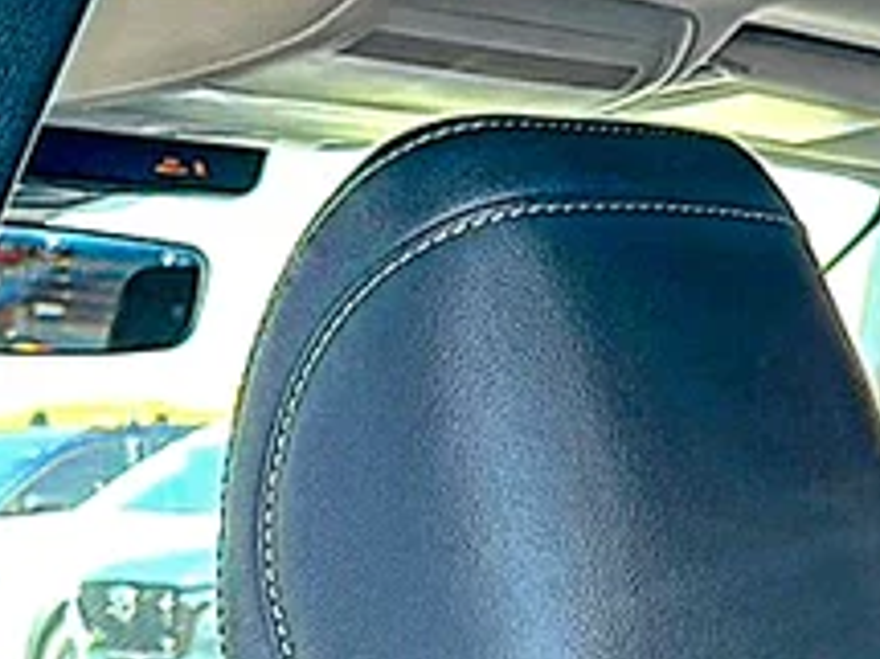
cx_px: 1167
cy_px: 1050
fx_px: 2896
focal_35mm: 114
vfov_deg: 12.2
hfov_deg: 16.3
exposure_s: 1/255
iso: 100
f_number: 1.78
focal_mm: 6.86
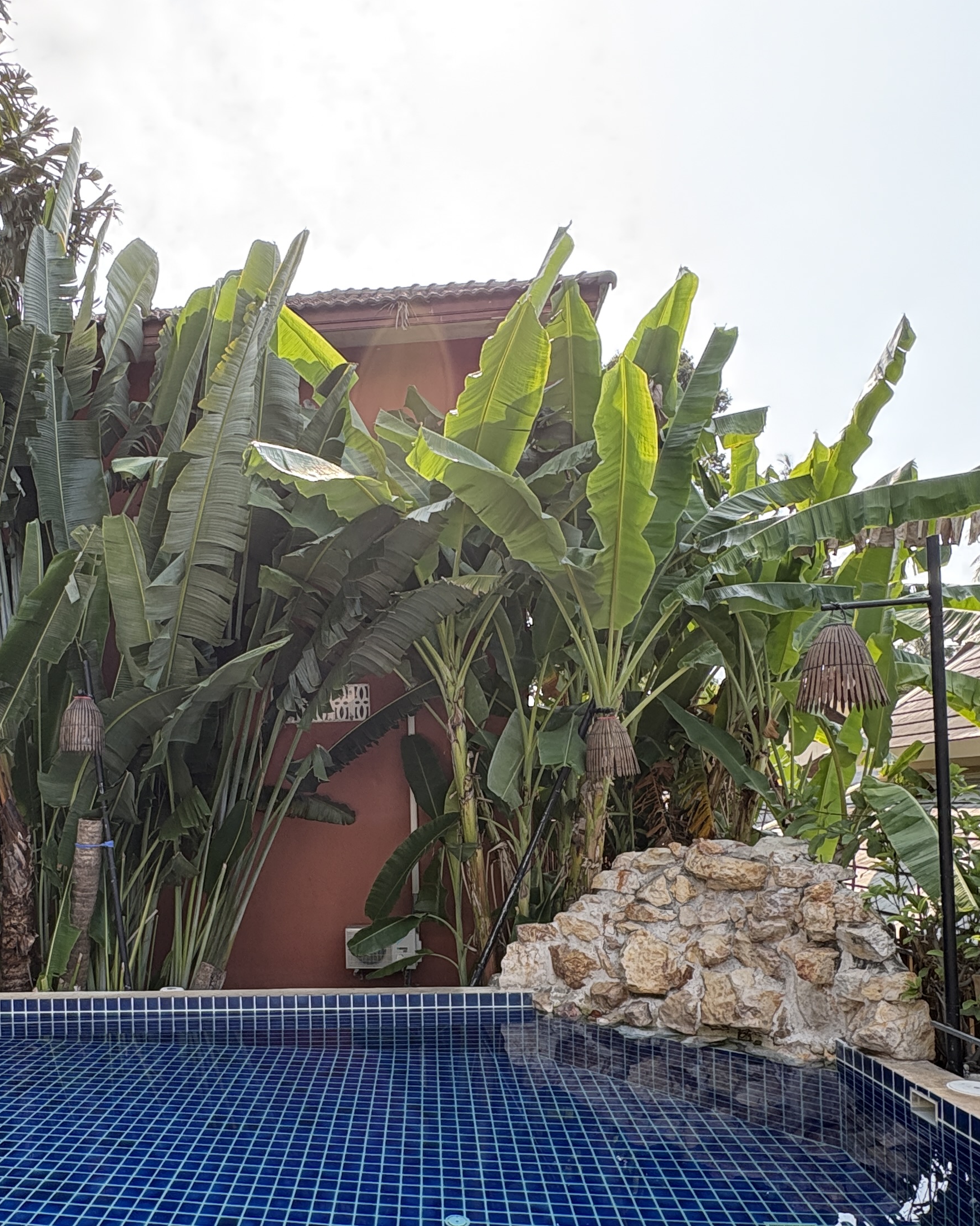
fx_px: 906
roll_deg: +2.6
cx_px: 354
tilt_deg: +0.6
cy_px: 811
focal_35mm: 25
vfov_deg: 66.4
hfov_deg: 56.0
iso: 64
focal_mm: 2.22
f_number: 2.2
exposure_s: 1/280
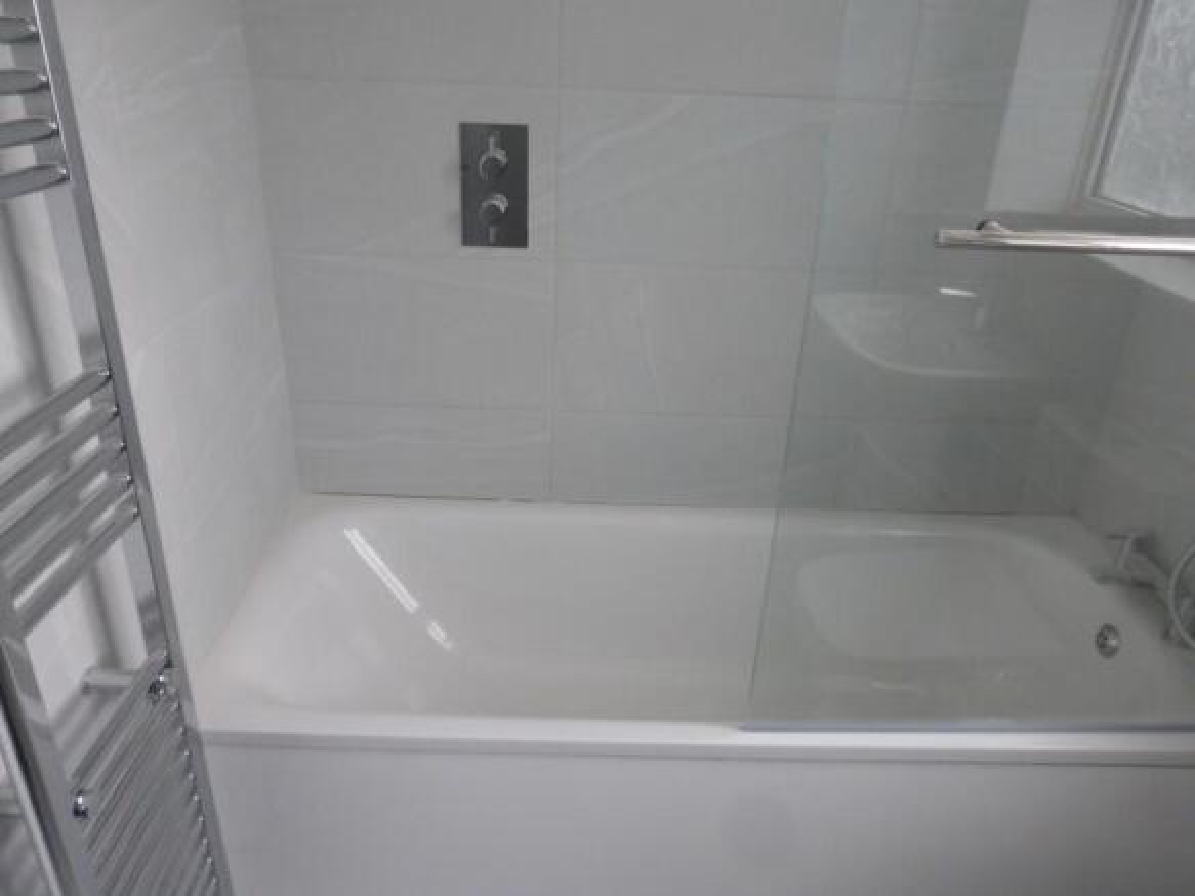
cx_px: 598
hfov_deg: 69.4
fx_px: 863
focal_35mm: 25
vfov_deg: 54.9
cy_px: 448
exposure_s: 1/60
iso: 320
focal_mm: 4.3
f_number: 3.3
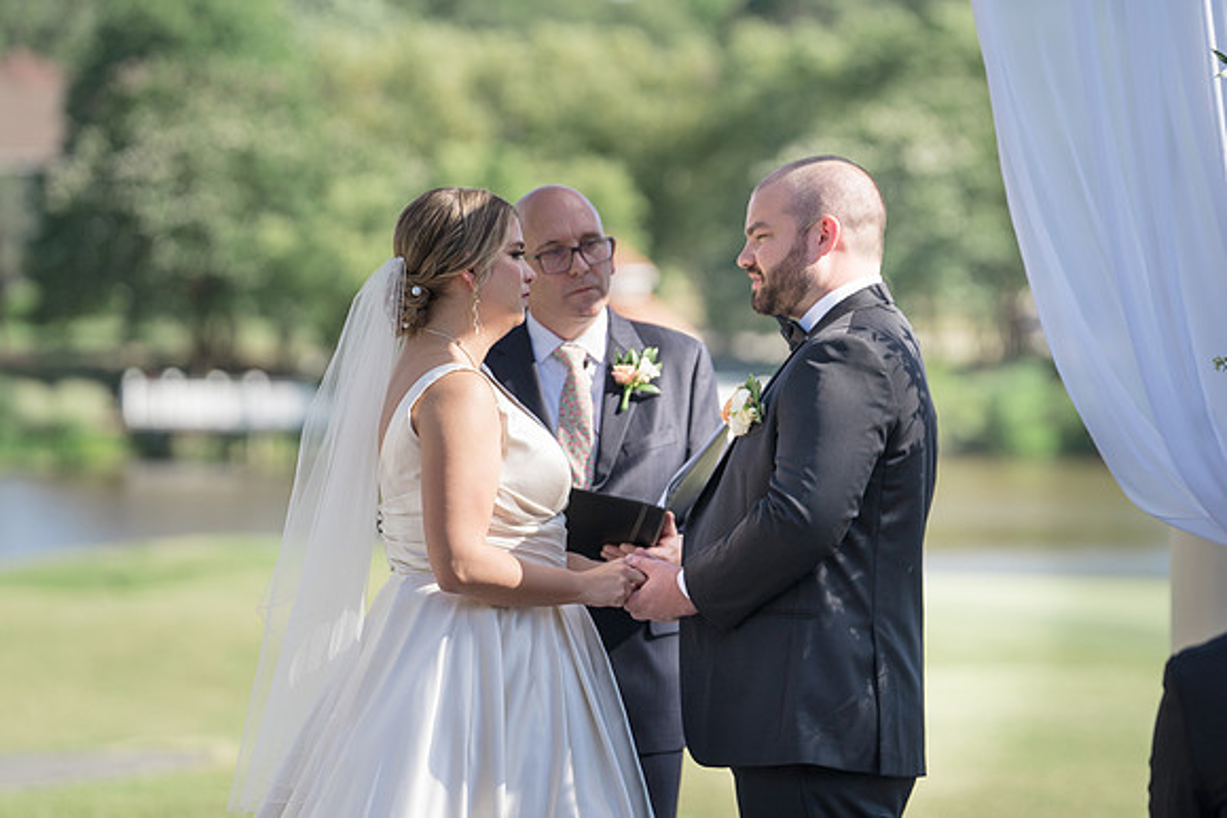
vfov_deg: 6.5
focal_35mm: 211
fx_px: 7200
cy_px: 408
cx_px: 634
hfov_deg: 9.7
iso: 100
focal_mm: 200
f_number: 4
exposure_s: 1/640
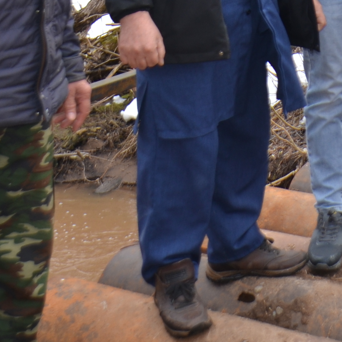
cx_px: 398
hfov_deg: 14.8
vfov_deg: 14.6
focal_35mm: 114
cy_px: -115
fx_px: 1274
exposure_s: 1/250
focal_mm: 20
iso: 140
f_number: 4
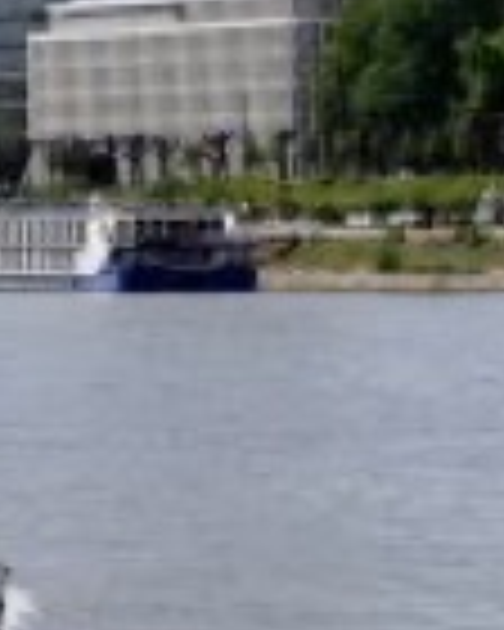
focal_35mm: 443
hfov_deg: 3.5
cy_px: -338
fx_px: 8254
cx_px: -43
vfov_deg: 4.3
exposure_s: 1/500
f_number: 11
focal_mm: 55
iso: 200
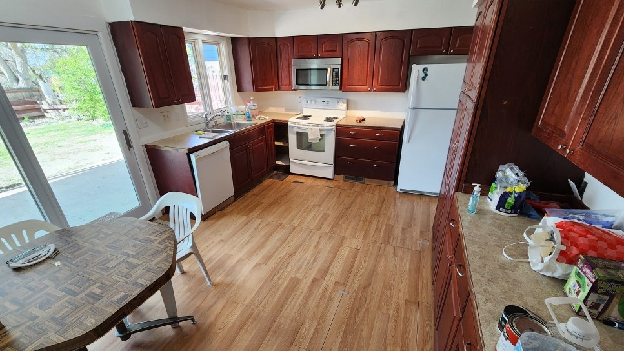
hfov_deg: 103.0
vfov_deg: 70.0
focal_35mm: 15
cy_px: 207
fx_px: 248
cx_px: 310
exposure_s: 1/60
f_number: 2.2
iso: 125
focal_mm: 2.2
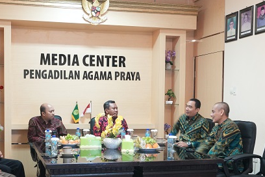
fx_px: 373
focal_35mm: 51
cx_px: 88
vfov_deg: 26.5
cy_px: 117
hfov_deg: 38.6
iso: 2000
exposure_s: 1/5
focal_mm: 23
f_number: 9
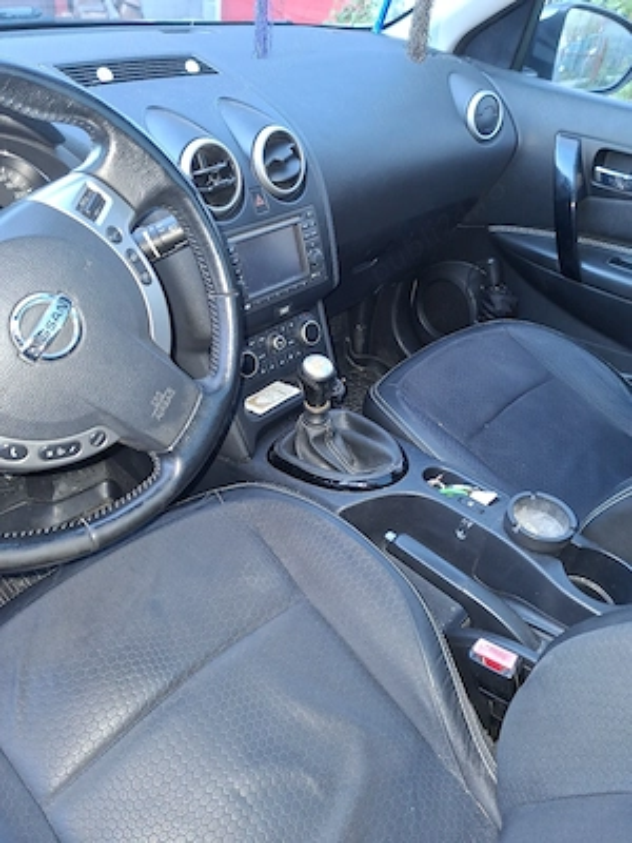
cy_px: 422
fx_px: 560
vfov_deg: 73.9
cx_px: 316
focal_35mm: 23
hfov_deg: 58.9
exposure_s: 1/33
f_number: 1.8
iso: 400
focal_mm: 5.54
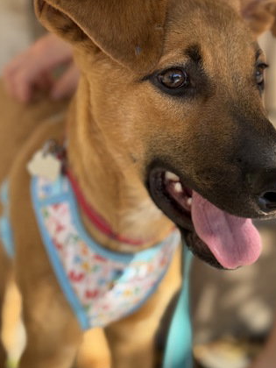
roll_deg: +0.5
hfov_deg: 22.9
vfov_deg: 30.3
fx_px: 680
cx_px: 149
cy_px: 188
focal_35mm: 64
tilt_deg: -18.2
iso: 80
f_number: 1.78
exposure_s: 1/733
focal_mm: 6.76
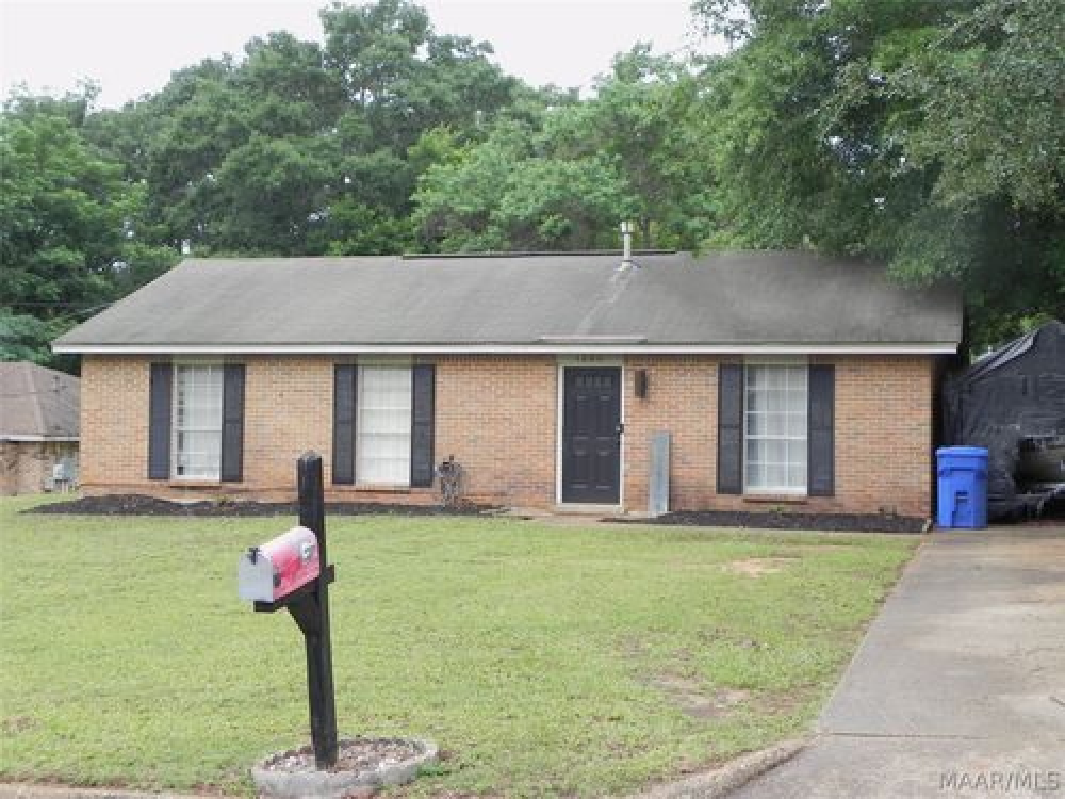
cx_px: 532
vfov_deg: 28.0
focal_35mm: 52
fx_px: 1600
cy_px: 400
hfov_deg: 36.8
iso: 160
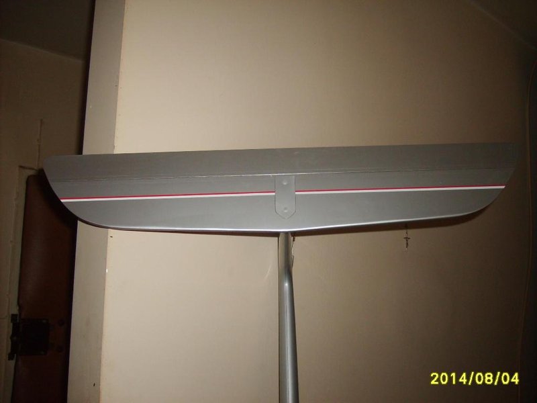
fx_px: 543
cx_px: 268
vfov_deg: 40.7
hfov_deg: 52.6
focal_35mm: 35
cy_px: 202
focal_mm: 5.8
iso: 100
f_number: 2.8
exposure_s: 1/45
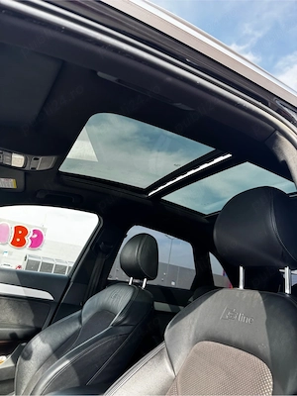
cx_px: 148
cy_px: 198
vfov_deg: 71.6
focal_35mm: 24
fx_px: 275
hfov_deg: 56.8
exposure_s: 1/499
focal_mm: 6.76
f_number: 1.78
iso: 80
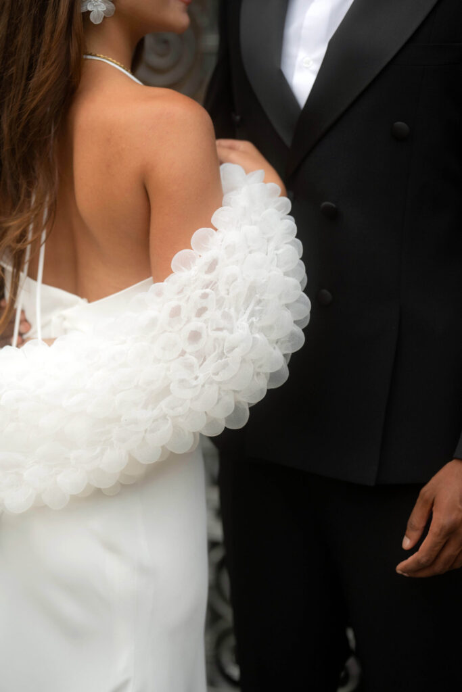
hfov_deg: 14.7
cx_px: 231
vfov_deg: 21.9
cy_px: 346
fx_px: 1790
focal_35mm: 93
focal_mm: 93
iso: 320
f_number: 2.7
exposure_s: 1/1000
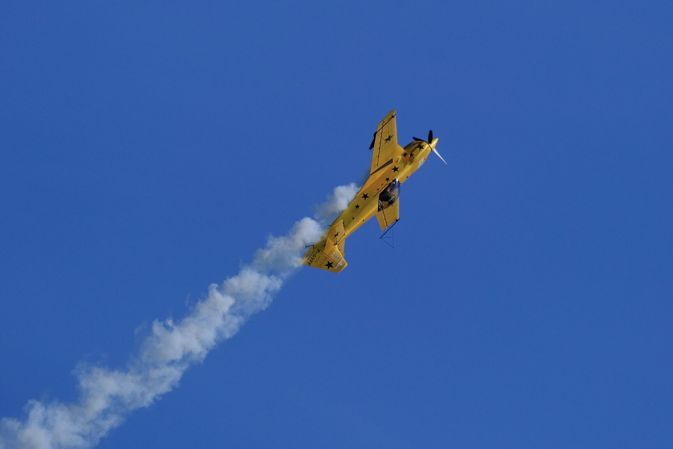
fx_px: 5608
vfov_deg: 4.6
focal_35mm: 300
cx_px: 336
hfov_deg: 6.9
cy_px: 224
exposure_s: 1/5000
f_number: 6.4
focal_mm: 200
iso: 800
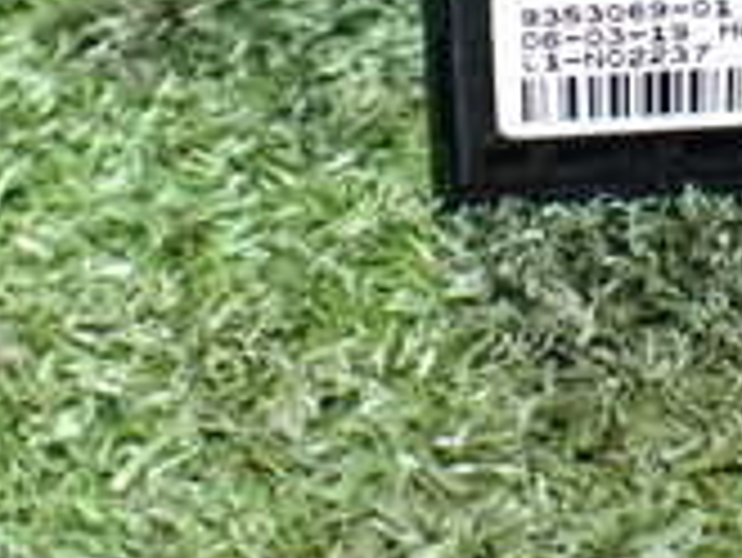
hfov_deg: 17.7
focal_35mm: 109
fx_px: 2338
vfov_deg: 13.0
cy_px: -207
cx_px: 684
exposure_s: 1/30
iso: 800
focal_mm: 5.4
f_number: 2.3
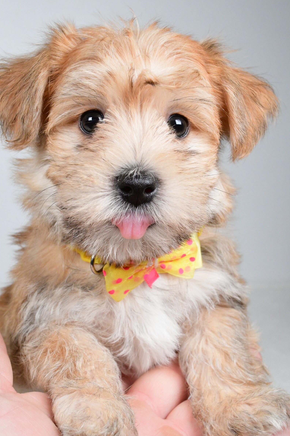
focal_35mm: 45
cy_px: 218
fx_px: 544
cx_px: 139
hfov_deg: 29.9
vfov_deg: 43.6
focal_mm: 28
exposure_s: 1/1250
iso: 5000
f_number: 10
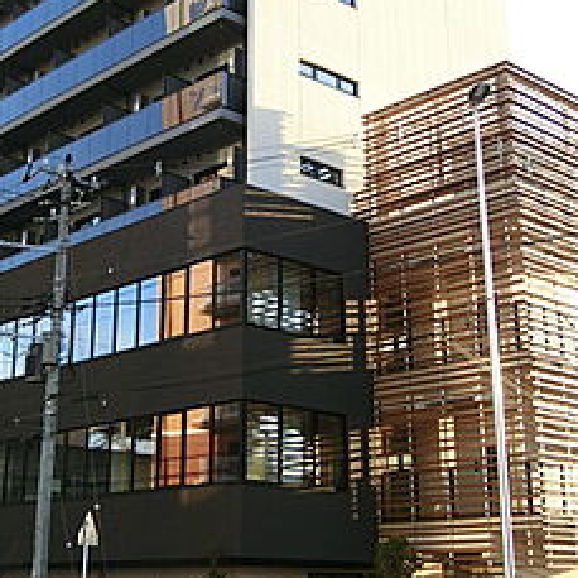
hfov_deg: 27.3
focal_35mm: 63
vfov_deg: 27.1
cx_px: 252
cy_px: 189
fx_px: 1190
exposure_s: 1/250
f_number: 3.4
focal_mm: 7.2
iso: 80
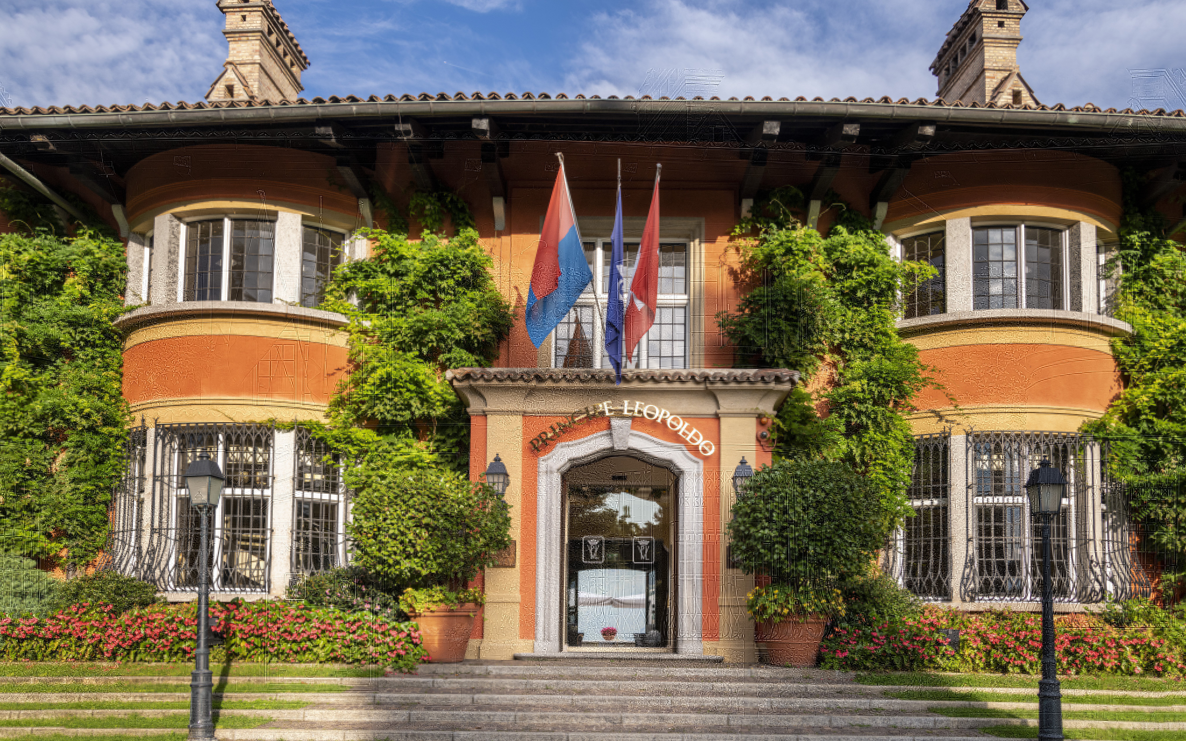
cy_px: 347
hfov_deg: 61.2
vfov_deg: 40.6
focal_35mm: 31
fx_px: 1002
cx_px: 595
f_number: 5.6
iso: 320
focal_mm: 30
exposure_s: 1/500
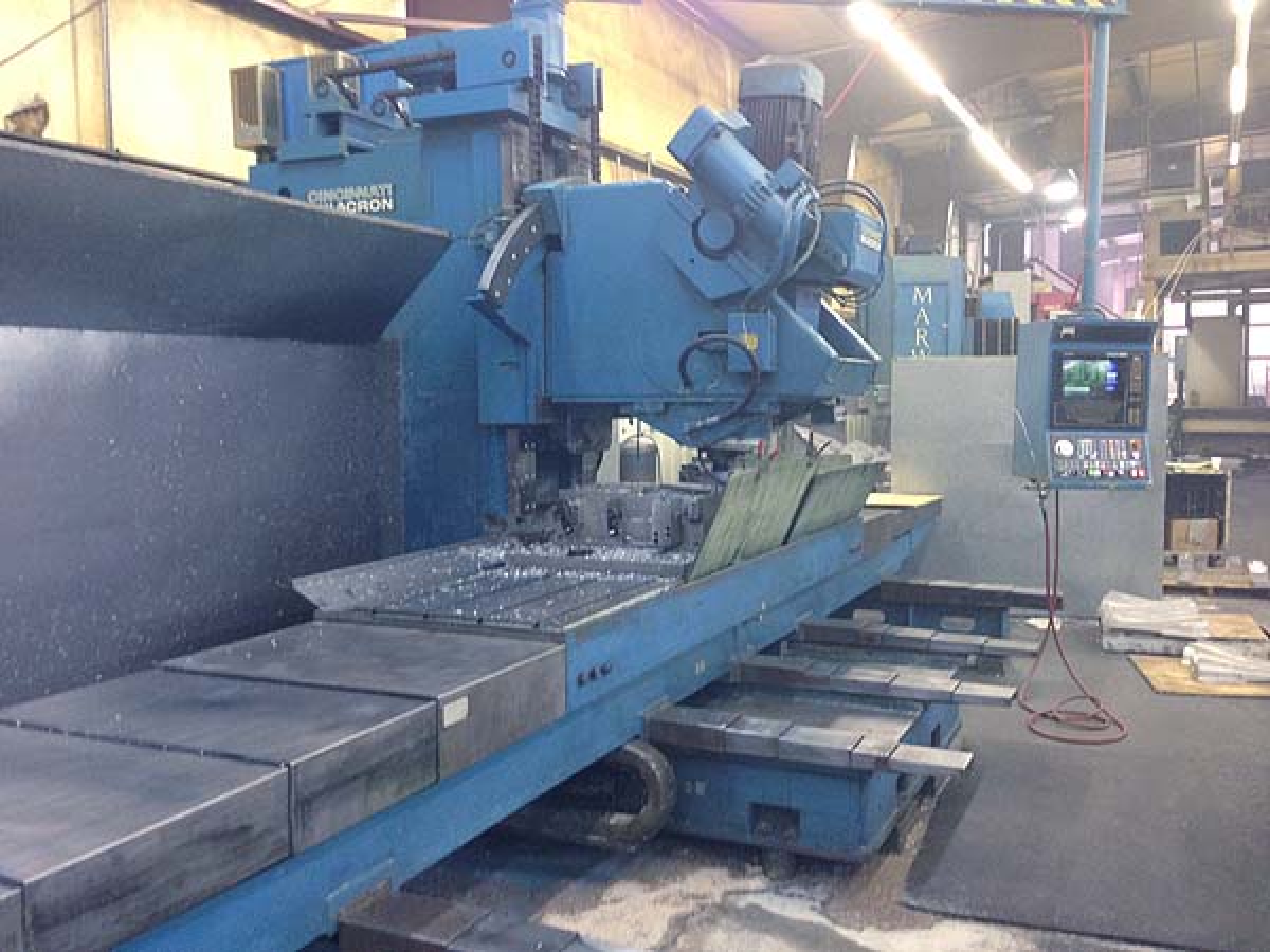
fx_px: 1211
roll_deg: +0.8
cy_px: 476
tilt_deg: -1.1
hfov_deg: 55.4
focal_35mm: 33
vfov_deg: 42.9
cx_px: 635
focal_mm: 4.12
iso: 250
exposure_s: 1/20
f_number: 2.4
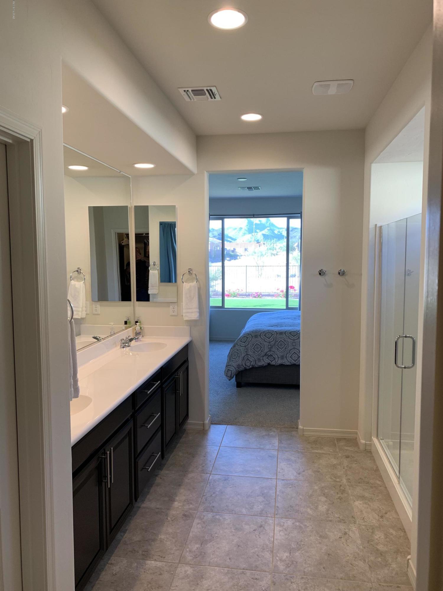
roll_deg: +0.7
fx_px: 444
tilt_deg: -4.5
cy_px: 296
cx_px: 222
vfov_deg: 67.3
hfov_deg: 53.1
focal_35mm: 26
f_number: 1.8
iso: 50
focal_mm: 4.25
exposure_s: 1/60
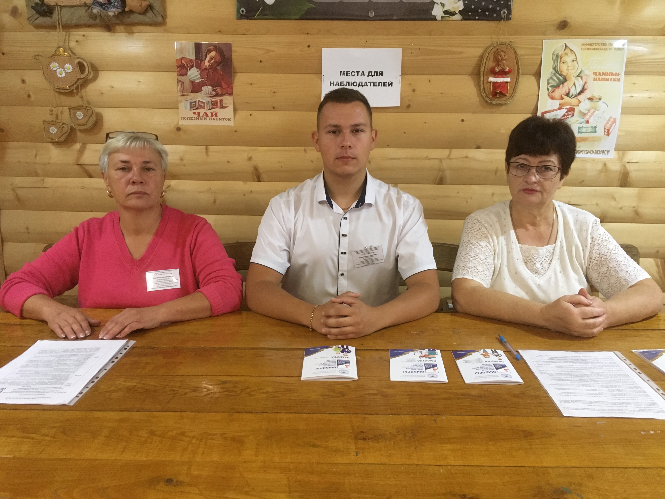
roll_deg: +0.0
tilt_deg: -11.5
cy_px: 250
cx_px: 332
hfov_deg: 61.7
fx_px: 557
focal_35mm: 29
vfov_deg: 48.2
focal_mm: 4.15
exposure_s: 1/17
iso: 200
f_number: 2.2
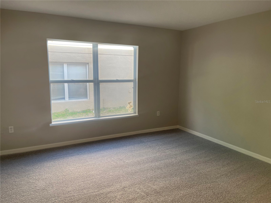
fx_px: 204
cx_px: 136
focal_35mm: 26
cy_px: 102
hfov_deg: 67.3
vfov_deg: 53.1
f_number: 1.6
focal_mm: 5.1
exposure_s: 1/153
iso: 40
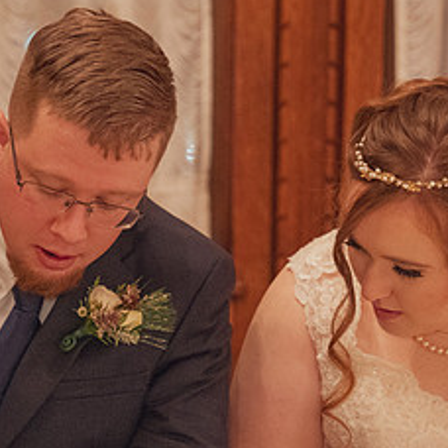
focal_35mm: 167
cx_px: 300
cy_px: 344
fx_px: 2445
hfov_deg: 10.5
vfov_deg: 10.4
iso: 6400
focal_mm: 62
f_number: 2.8
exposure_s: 1/160
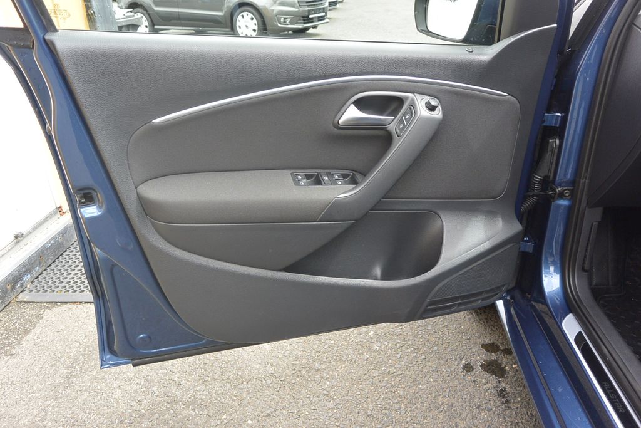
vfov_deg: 47.9
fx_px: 481
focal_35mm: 27
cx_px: 320
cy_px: 214
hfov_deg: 67.4
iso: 200
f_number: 3.5
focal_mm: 10
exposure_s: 1/250
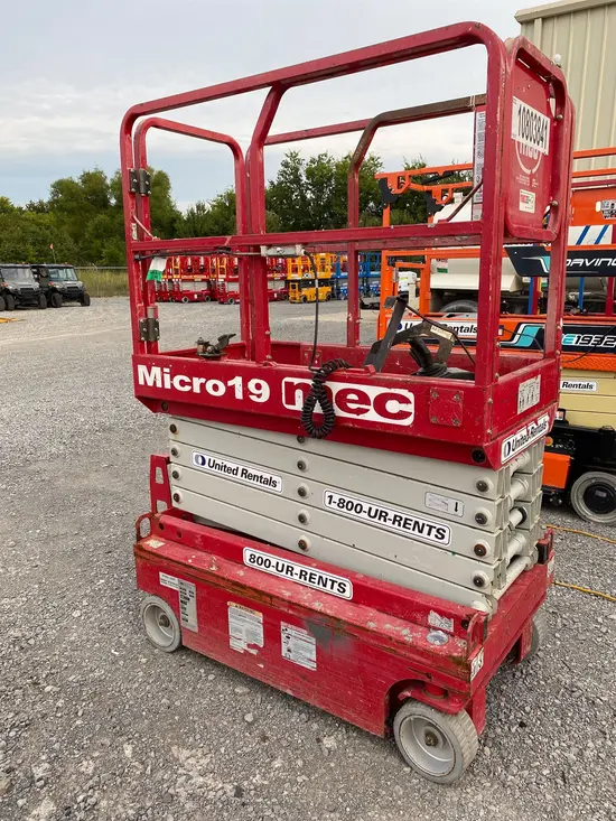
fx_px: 617
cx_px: 308
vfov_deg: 67.3
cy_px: 410
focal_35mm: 26
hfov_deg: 53.1
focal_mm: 4.25
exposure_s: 1/389
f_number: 1.8
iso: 32
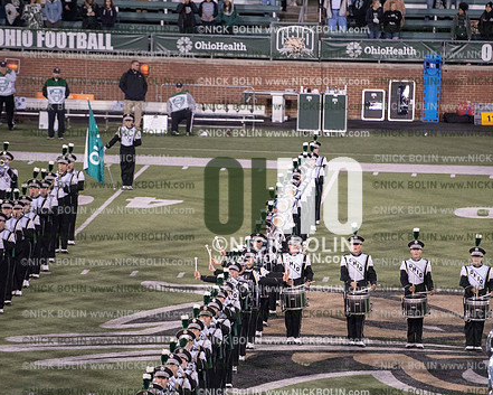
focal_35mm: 247
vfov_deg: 6.3
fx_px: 3605
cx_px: 283
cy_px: 211
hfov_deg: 7.8
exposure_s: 1/1250
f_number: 3.2
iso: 5000
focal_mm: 200
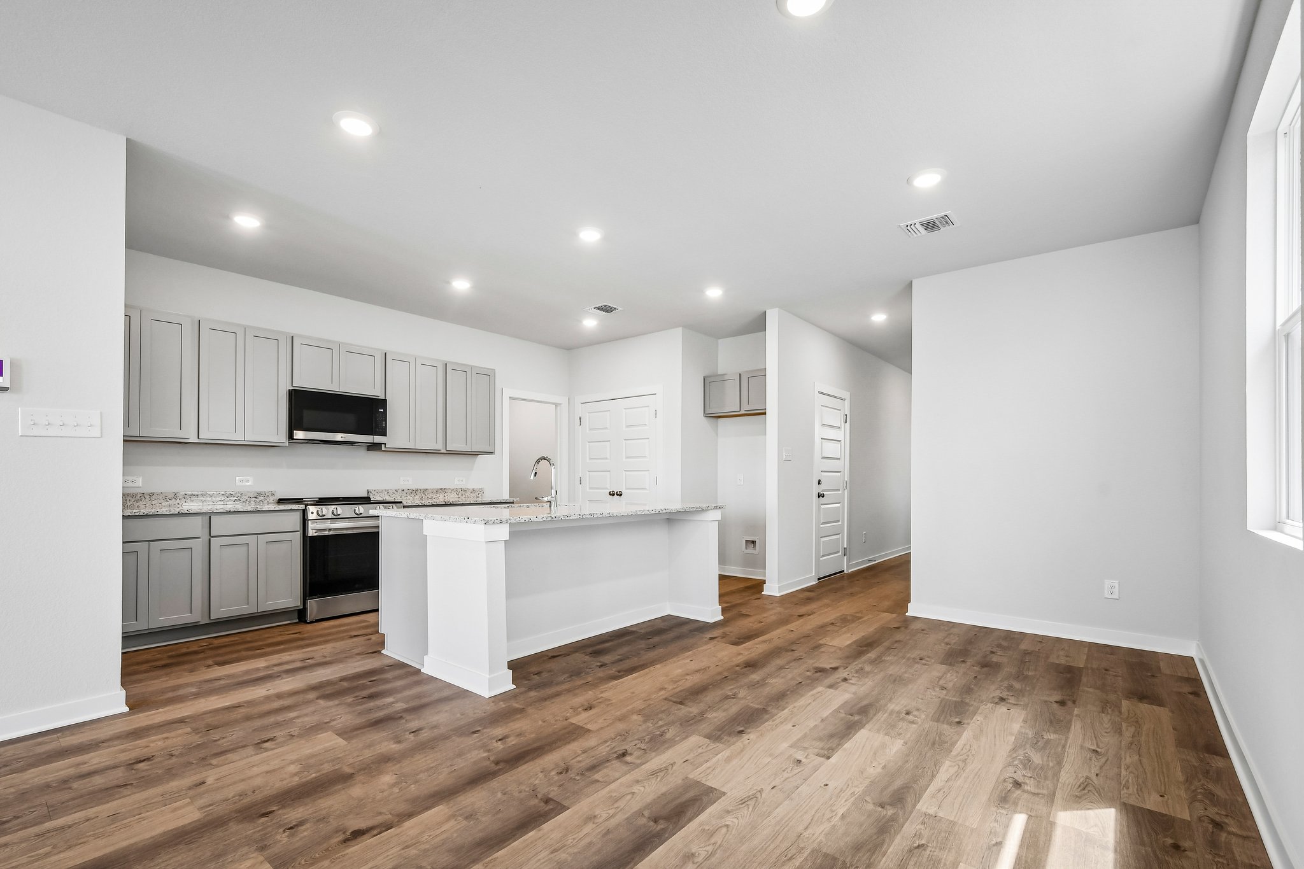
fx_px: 543
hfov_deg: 100.4
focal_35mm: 15
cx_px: 652
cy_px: 434
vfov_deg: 77.3
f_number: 8
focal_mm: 10
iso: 400
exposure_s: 1/25
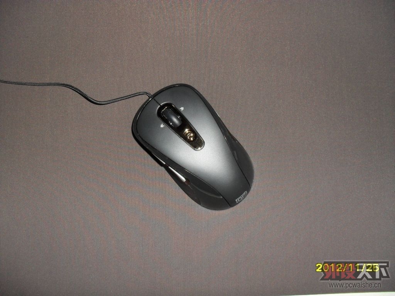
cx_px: 198
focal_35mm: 35
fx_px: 399
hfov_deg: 52.6
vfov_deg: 40.7
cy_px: 148
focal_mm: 6.3
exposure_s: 1/45
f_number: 3.2
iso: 200
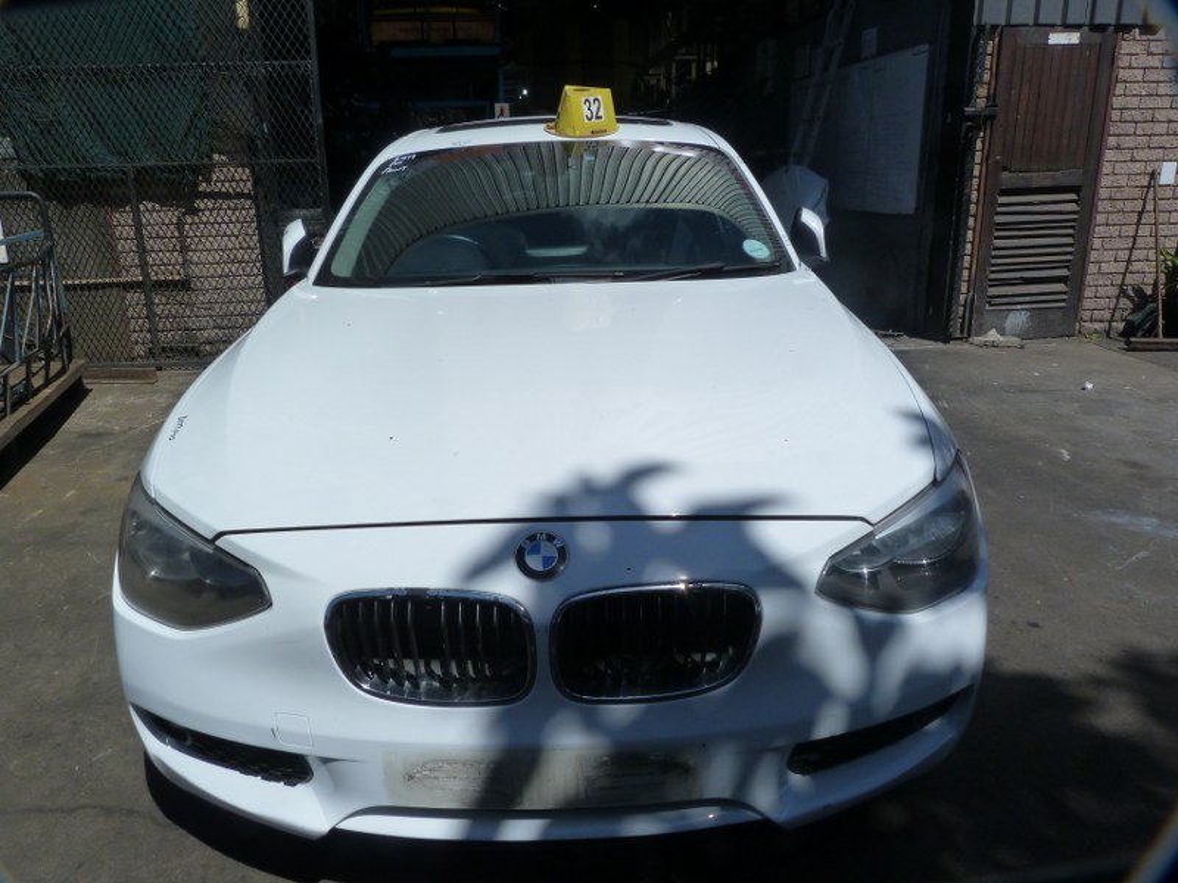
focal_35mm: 25
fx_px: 851
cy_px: 442
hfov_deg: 69.4
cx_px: 589
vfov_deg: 54.9
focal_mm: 4.5
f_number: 5.6
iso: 125
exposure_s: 1/800
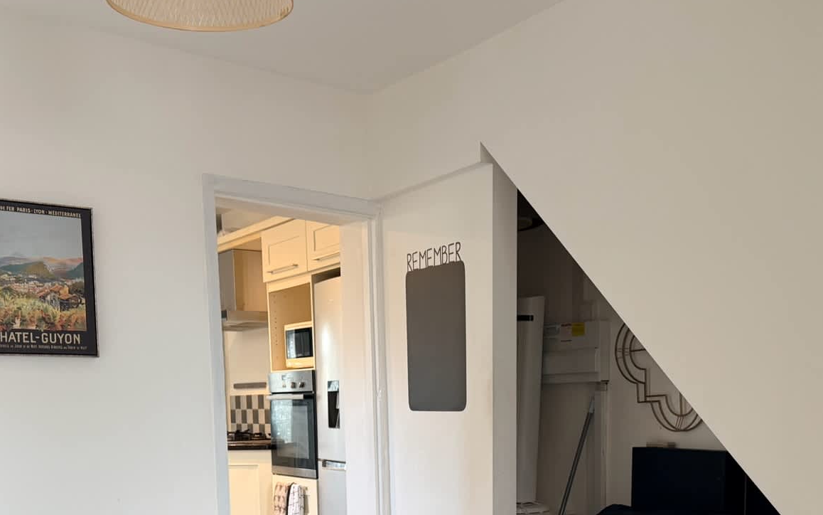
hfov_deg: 44.3
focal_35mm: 45
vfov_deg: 27.3
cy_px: 493
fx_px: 1009
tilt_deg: -5.9
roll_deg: +1.4
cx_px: 464
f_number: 1.8
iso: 160
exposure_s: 1/50
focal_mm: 6.8
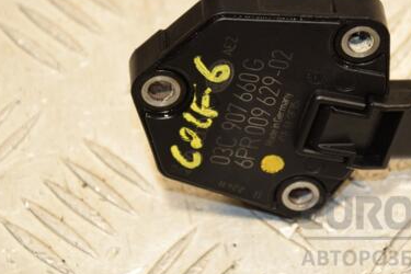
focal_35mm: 252
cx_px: 281
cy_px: 67
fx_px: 2874
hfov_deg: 8.2
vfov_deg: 5.5
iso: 800
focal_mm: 105
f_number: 6.3
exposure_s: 1/200
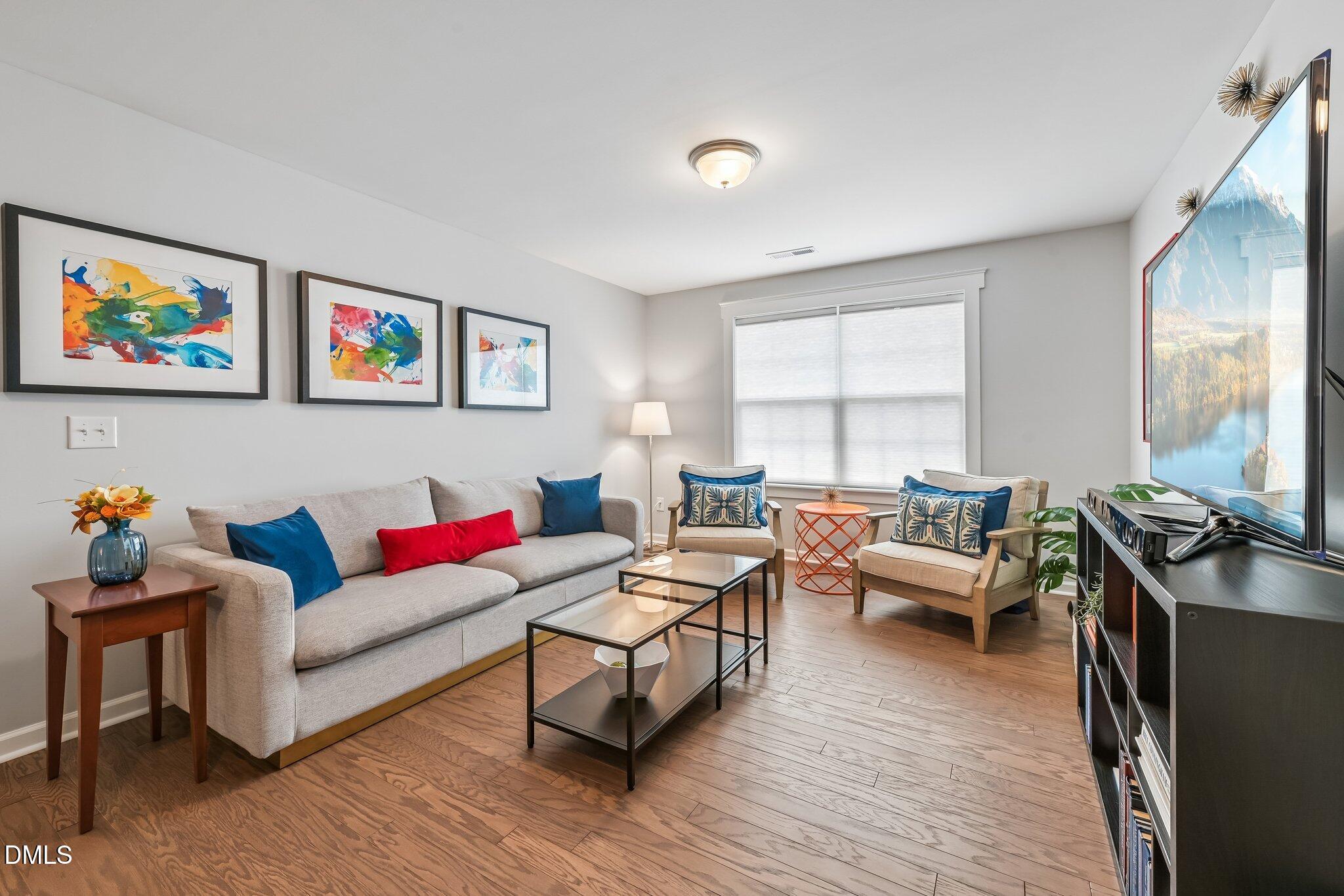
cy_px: 448
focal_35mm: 14
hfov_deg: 104.3
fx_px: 523
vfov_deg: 81.2
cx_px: 672
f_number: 9
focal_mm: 14
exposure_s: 1/6
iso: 200
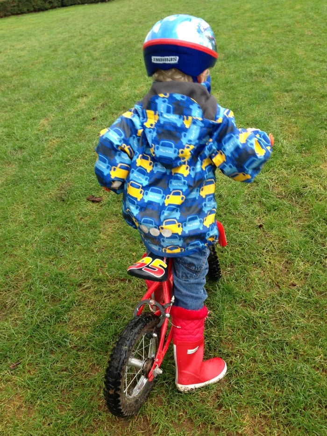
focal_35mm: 33
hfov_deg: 43.0
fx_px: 416
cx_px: 164
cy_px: 218
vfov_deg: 55.3
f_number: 2.4
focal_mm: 4.12
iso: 80
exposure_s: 1/120
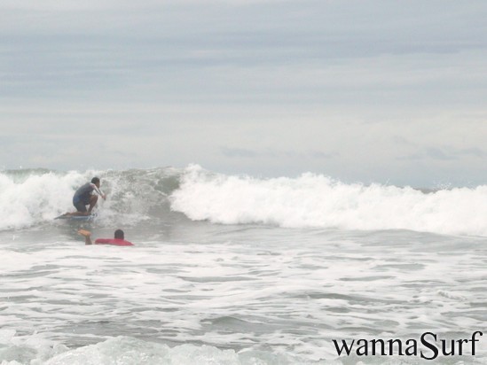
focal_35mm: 160
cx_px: 244
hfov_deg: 12.3
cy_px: 182
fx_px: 2251
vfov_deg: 9.3
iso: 100
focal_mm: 16.5
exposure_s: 1/640
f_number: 5.1
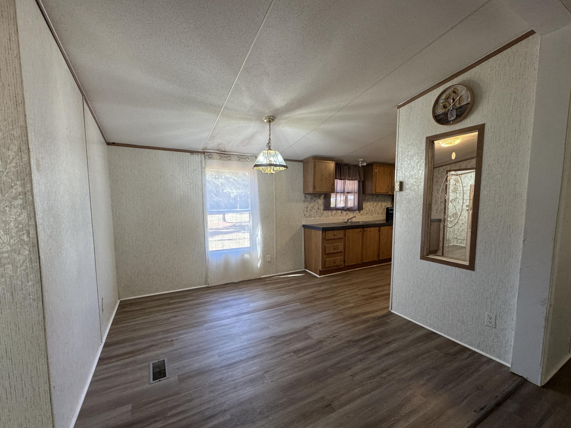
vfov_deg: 81.7
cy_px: 226
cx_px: 295
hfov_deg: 98.1
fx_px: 247
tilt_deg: -6.3
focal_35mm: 15
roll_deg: -0.9
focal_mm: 2.22
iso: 250
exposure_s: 1/120
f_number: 2.2
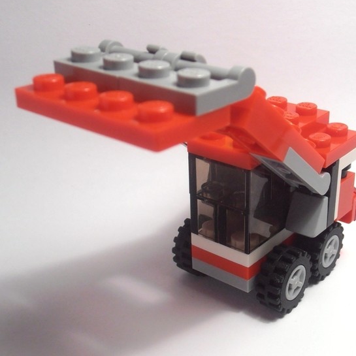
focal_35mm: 54
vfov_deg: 31.6
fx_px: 628
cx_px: 242
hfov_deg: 31.4
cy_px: 211
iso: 80
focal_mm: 6.61
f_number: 3.9
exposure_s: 1/80
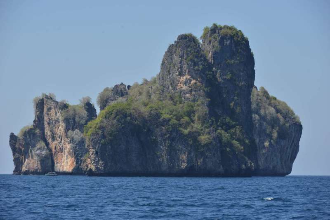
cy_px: 110
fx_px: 1696
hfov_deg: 11.1
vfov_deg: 7.4
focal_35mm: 185
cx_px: 165
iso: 125
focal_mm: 185
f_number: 9
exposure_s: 1/320
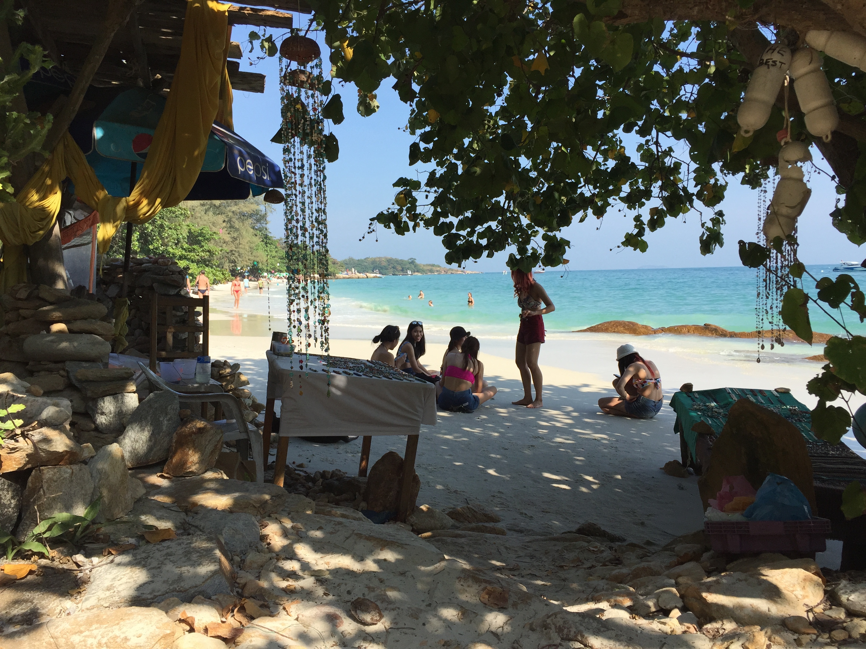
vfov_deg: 48.2
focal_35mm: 29
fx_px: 726
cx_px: 433
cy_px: 324
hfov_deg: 61.7
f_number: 2.2
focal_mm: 4.15
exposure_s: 1/1582
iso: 32
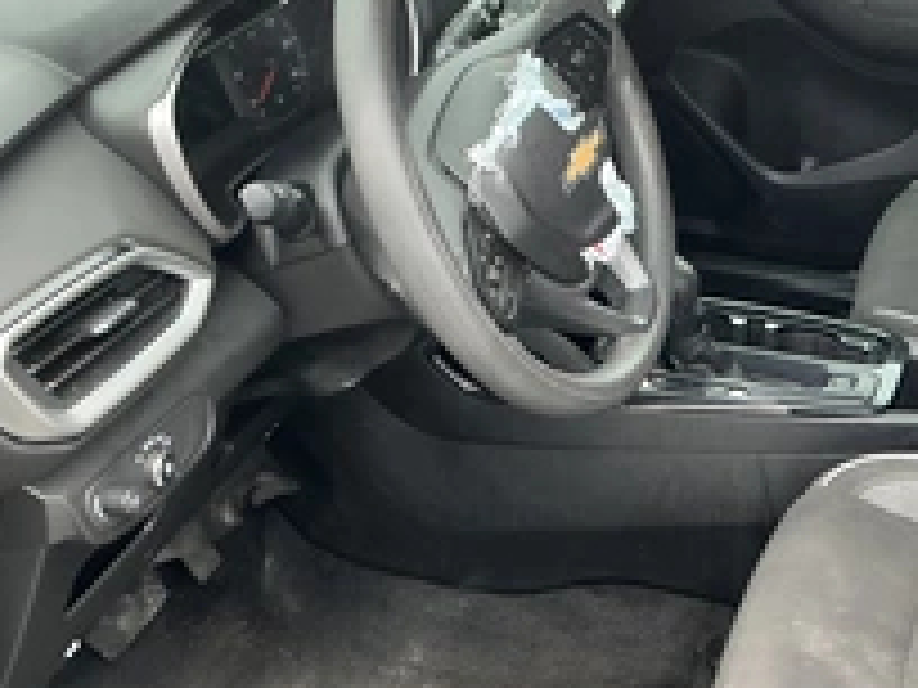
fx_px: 1459
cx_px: 711
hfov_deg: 34.1
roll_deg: -6.1
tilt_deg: -34.2
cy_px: 387
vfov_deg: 26.5
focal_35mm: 55
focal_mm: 3
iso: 80
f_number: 1.8
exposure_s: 1/60
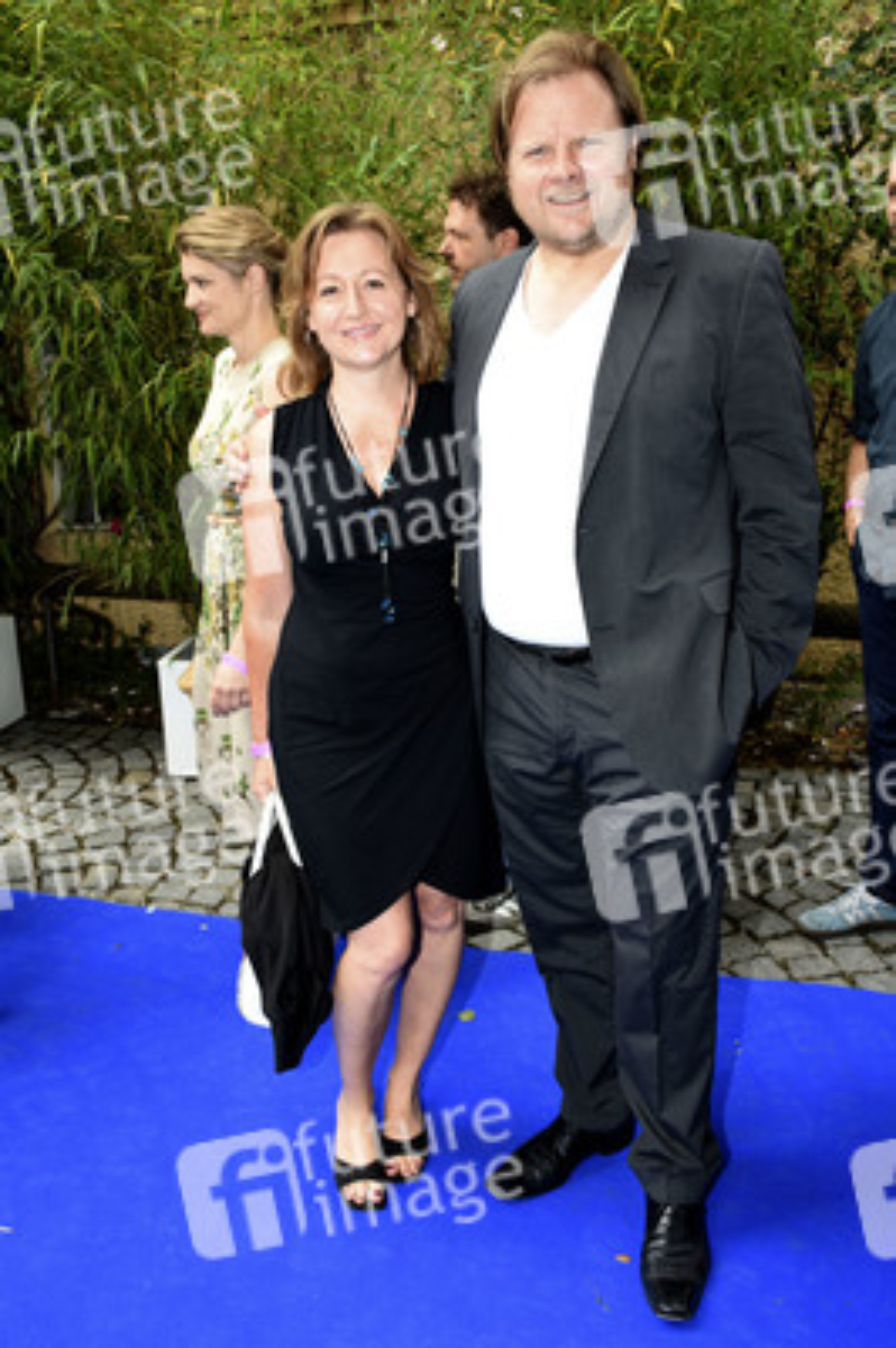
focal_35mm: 33
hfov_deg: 39.9
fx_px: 1234
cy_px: 674
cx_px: 448
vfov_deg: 57.3
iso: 160
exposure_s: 1/160
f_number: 4
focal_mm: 22
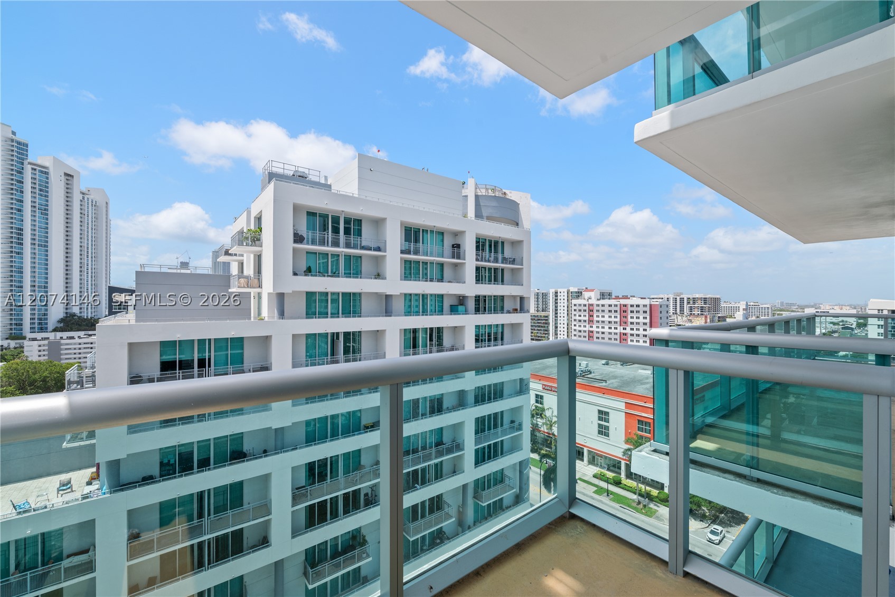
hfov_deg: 104.2
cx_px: 448
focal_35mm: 14
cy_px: 298
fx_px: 348
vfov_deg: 81.2
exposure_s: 1/320
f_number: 9
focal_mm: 14
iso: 100
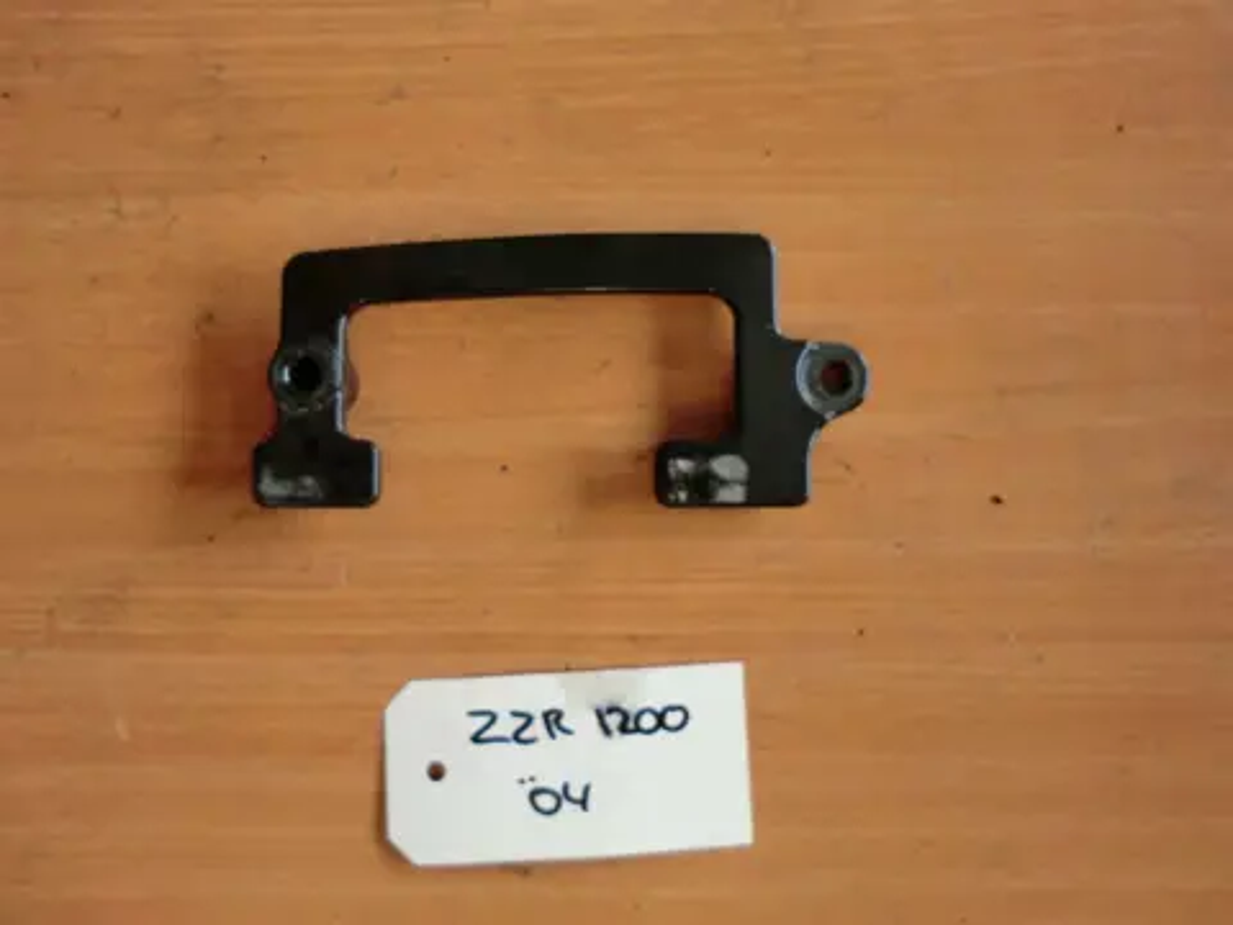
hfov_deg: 65.3
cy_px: 462
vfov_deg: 51.4
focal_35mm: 27
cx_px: 616
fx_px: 962
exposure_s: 1/60
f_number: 3.2
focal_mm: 4.9
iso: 80
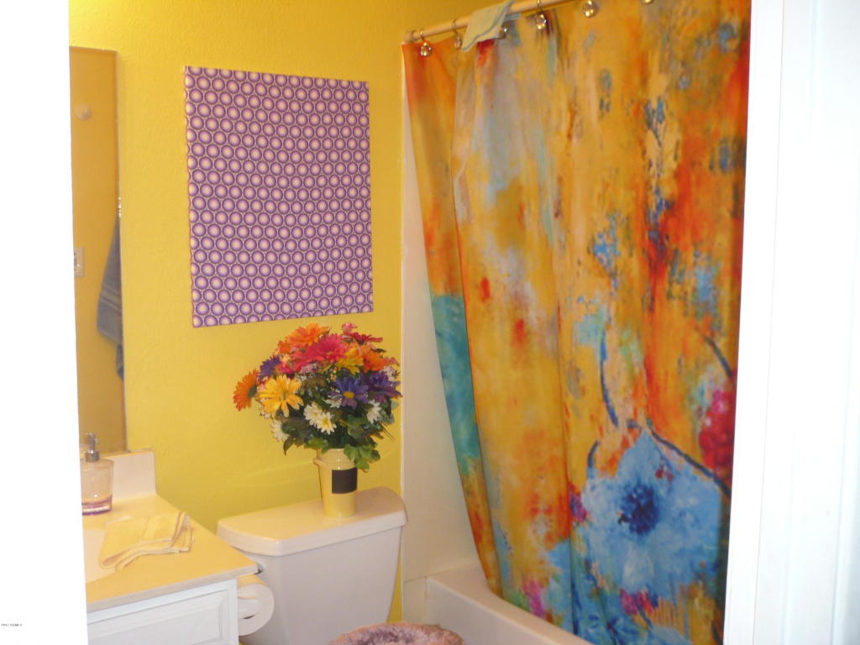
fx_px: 870
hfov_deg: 52.6
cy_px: 322
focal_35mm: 35
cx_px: 430
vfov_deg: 40.7
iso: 160
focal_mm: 5.8
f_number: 2.8
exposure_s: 1/30
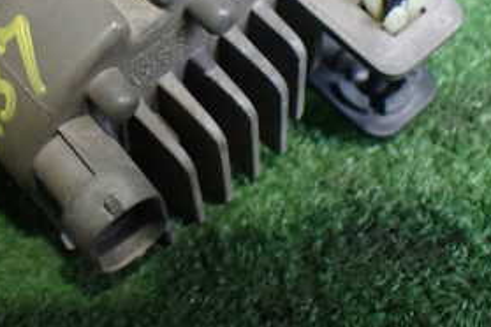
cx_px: 111
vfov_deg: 19.7
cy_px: 5
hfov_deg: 29.5
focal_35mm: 67
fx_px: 914
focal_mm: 5.4
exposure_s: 1/60
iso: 800
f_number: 2.3
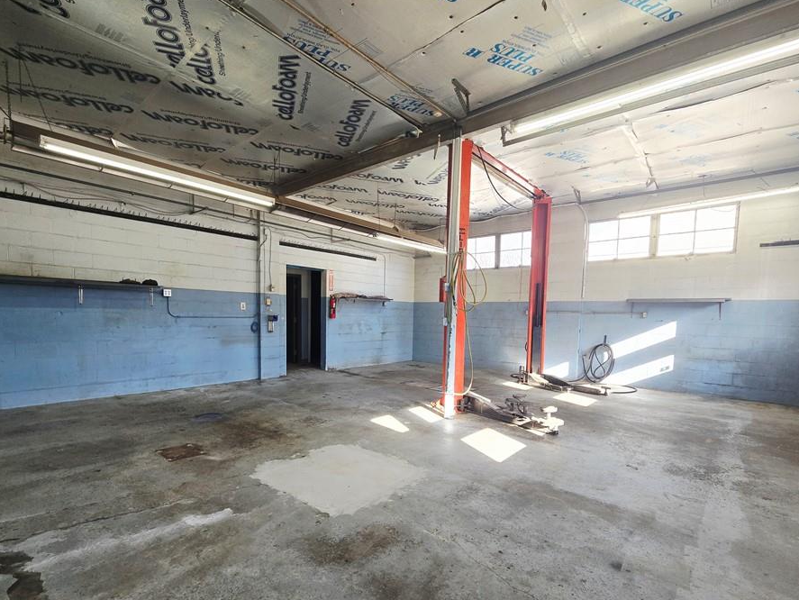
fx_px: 346
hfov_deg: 98.1
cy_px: 341
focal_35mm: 15
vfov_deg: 81.3
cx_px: 402
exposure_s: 1/120
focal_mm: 2.2
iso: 100
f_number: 2.2
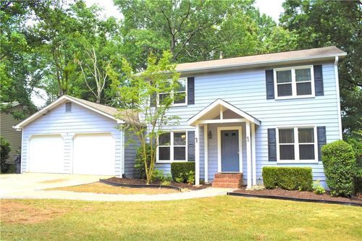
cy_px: 120
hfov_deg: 61.9
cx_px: 181
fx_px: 302
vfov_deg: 43.6
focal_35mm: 30
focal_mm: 20
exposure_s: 1/320
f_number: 9
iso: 200
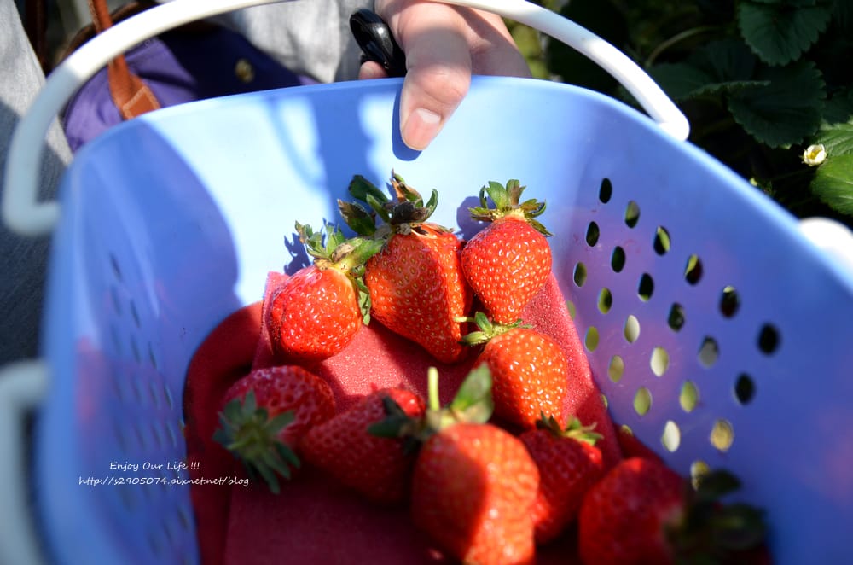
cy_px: 282
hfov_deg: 57.3
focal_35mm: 33
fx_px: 780
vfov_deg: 39.8
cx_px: 426
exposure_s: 1/4000
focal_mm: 22
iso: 400
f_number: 2.8
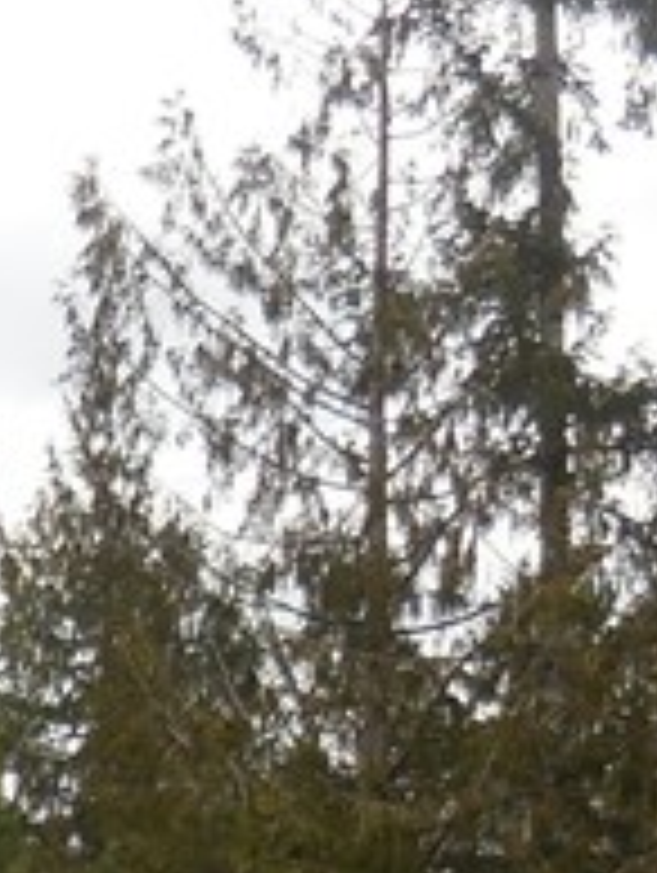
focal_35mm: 174
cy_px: 1170
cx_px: -238
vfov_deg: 11.0
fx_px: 4394
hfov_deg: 8.4
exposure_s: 1/200
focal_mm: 5.9
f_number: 3.7
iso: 125
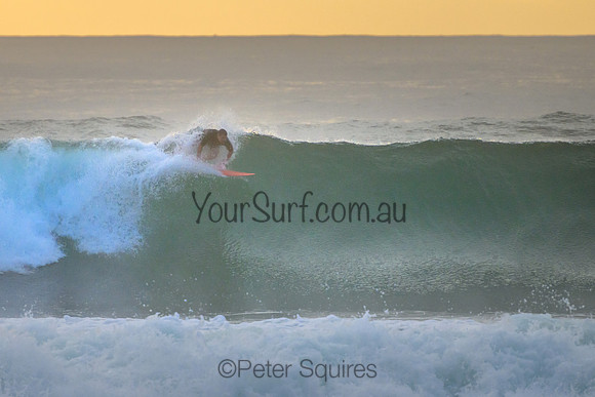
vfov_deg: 2.5
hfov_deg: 3.7
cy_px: 196
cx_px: 227
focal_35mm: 550
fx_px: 9089
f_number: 5.6
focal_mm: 400
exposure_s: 1/2000
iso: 1600
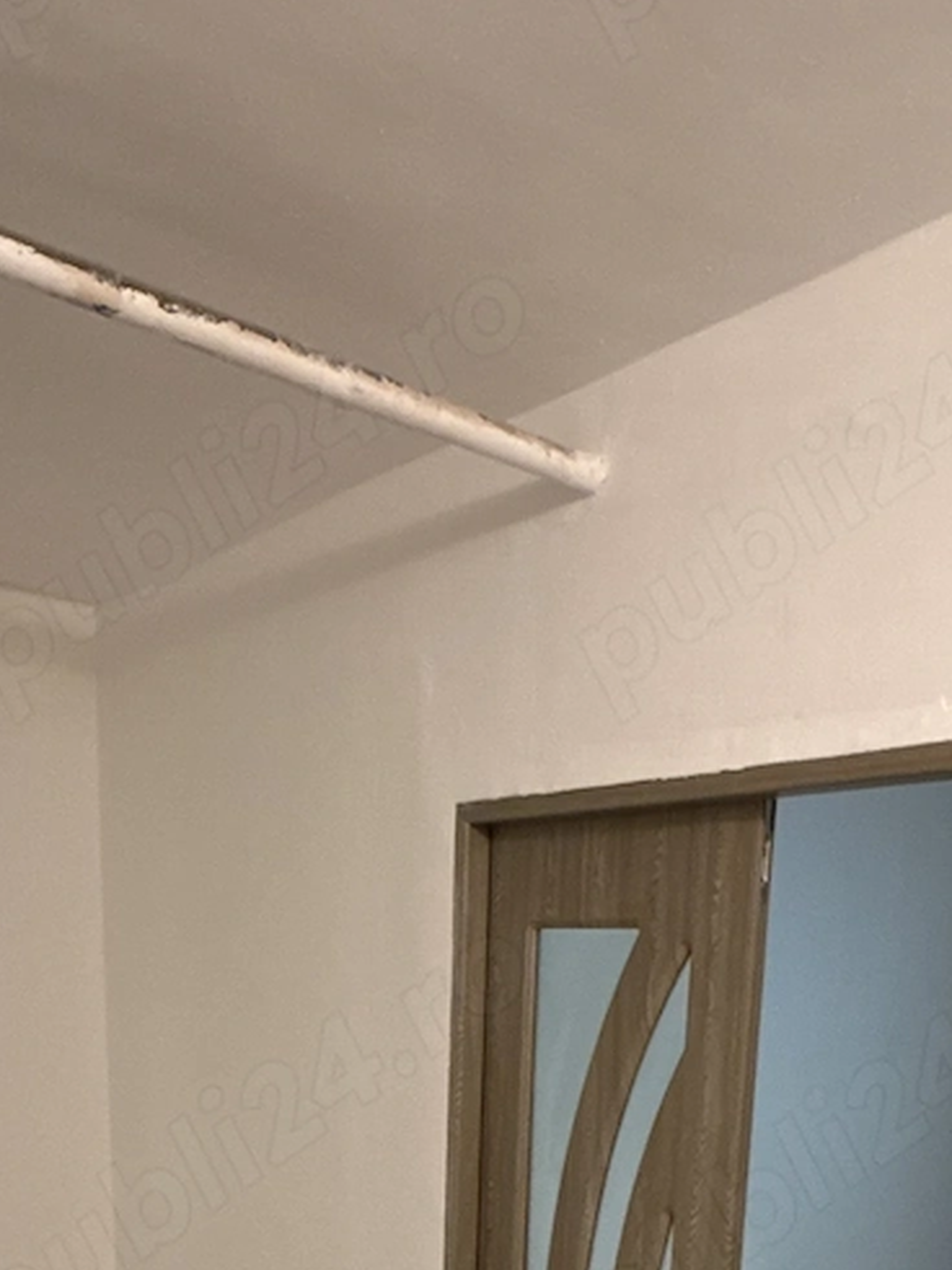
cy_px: 1283
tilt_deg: -12.3
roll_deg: -2.7
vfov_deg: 42.1
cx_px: 548
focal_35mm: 38
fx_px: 1394
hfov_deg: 37.6
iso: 500
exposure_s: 1/50
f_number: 2.2
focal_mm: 2.22
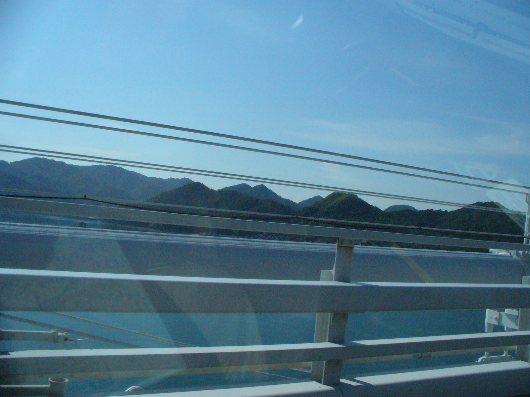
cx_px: 265
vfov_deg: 38.7
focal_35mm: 37
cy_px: 198
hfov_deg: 50.1
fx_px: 567
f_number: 5.6
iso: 400
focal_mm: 6.1
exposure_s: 1/2000
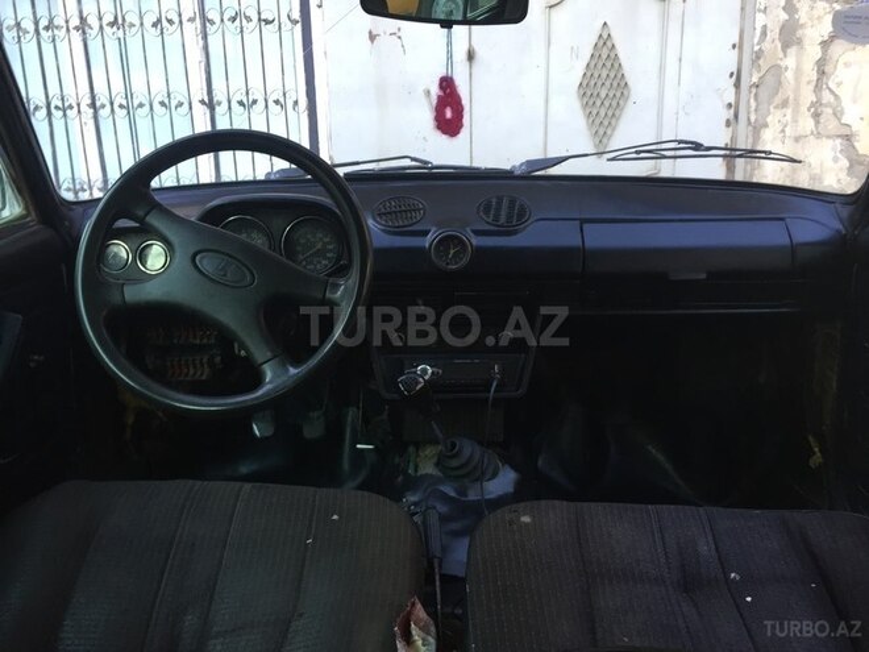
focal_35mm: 29
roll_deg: +1.5
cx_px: 434
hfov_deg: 61.7
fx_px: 728
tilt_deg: -13.0
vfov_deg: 48.2
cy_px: 326
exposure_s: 1/33
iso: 80
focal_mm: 4.15
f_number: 2.2
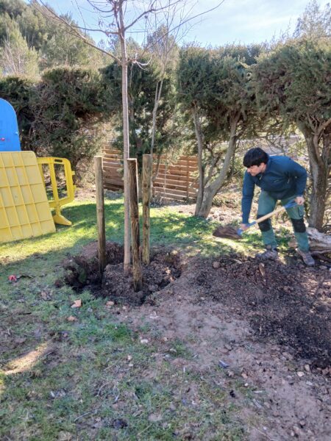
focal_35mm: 26
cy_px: 220
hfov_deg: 53.1
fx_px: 331
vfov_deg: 67.3
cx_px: 166
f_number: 1.8
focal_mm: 3.98
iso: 25
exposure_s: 1/50
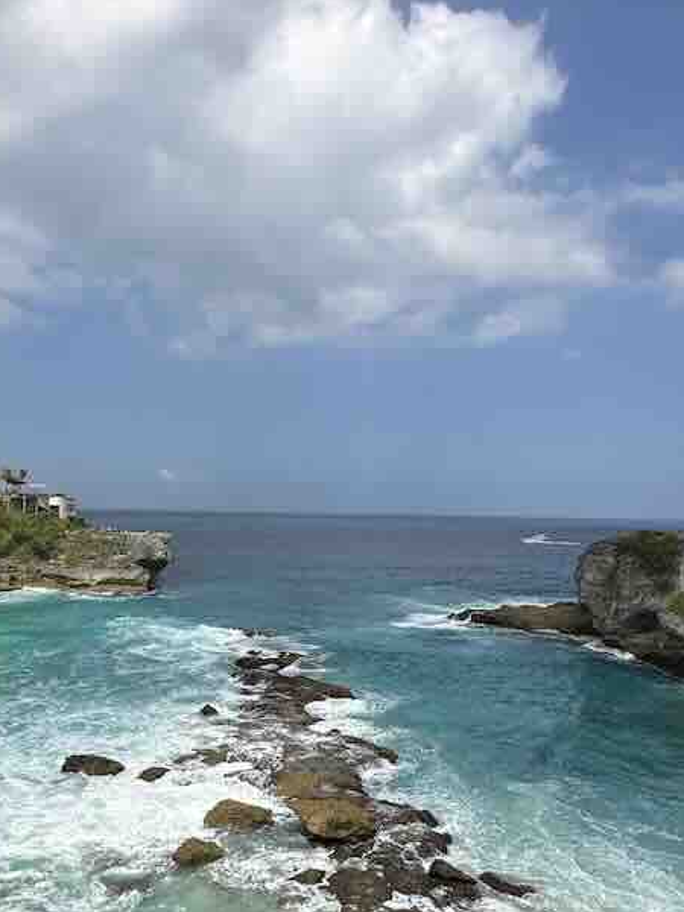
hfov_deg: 49.3
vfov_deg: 62.2
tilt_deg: -5.9
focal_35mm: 28
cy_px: 591
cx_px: 255
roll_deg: -0.9
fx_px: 738
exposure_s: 1/3401
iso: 50
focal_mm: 2.22
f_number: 2.2
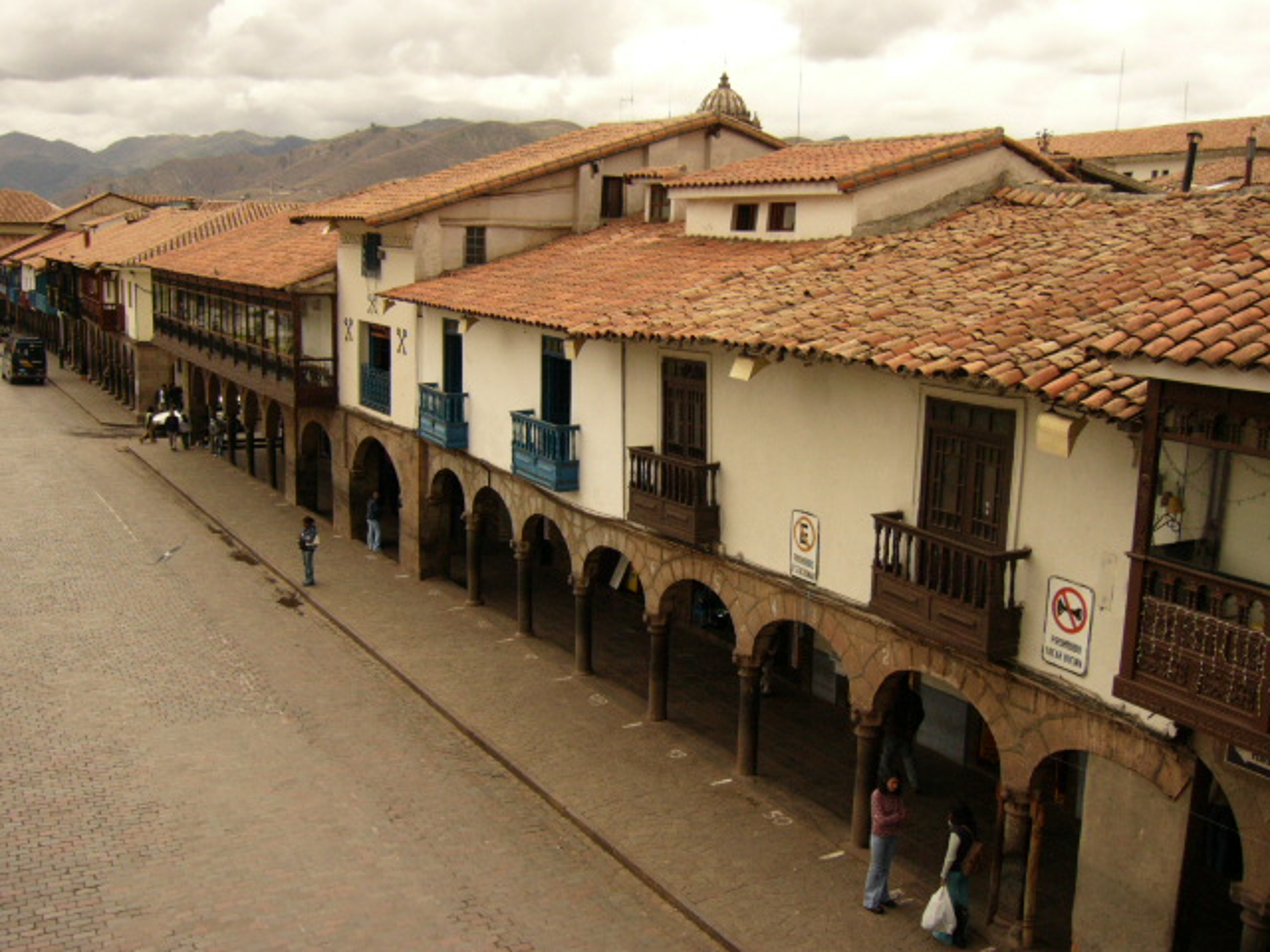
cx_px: 635
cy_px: 476
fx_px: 1284
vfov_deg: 40.7
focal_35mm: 35
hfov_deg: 52.6
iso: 100
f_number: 8
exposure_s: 1/200
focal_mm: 5.8
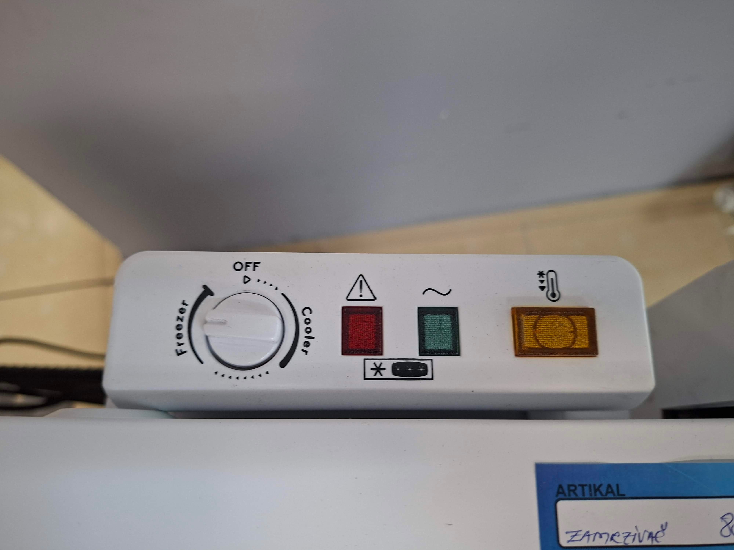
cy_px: 275
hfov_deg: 73.9
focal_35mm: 23
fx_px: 488
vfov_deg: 58.9
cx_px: 367
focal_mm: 5.54
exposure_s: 1/33
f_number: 1.8
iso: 250
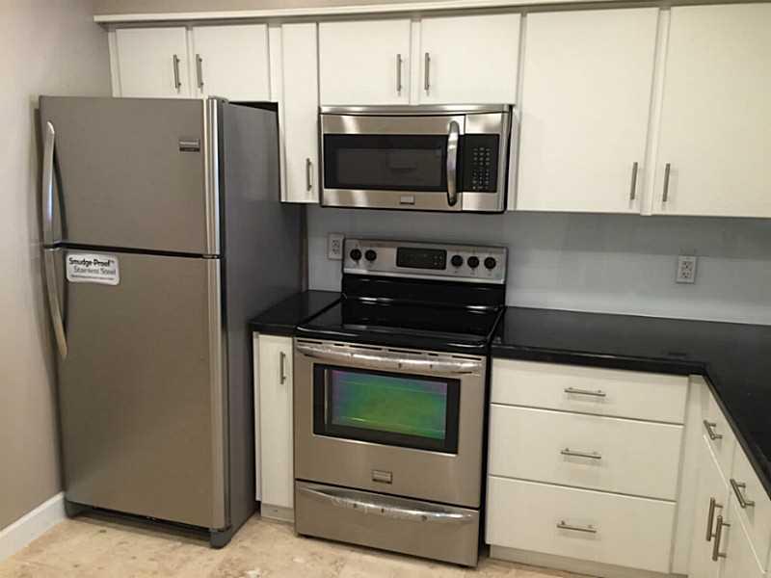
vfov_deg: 48.2
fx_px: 646
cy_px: 289
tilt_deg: -11.5
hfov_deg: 61.7
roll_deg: -1.1
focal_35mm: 29
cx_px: 386
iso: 40
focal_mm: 4.15
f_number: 2.2
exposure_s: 1/15
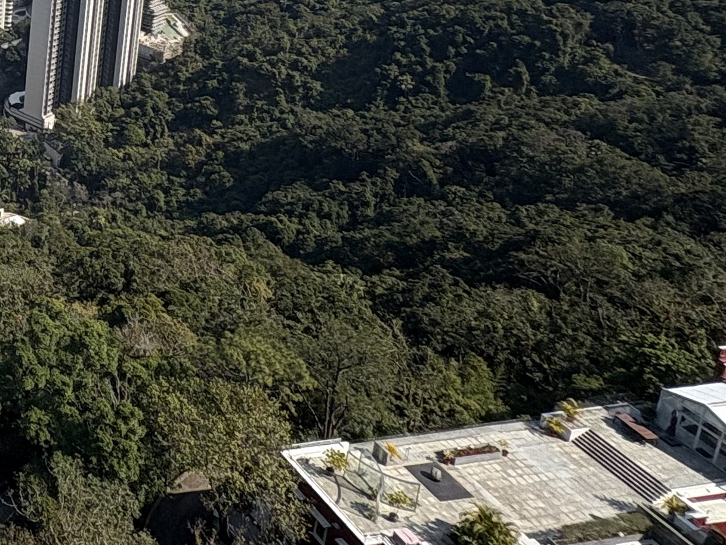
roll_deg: +0.6
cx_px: -312
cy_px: -130
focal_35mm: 46
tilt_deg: -12.1
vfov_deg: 27.3
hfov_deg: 29.2
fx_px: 965
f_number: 2.2
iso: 50
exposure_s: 1/2342
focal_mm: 2.22
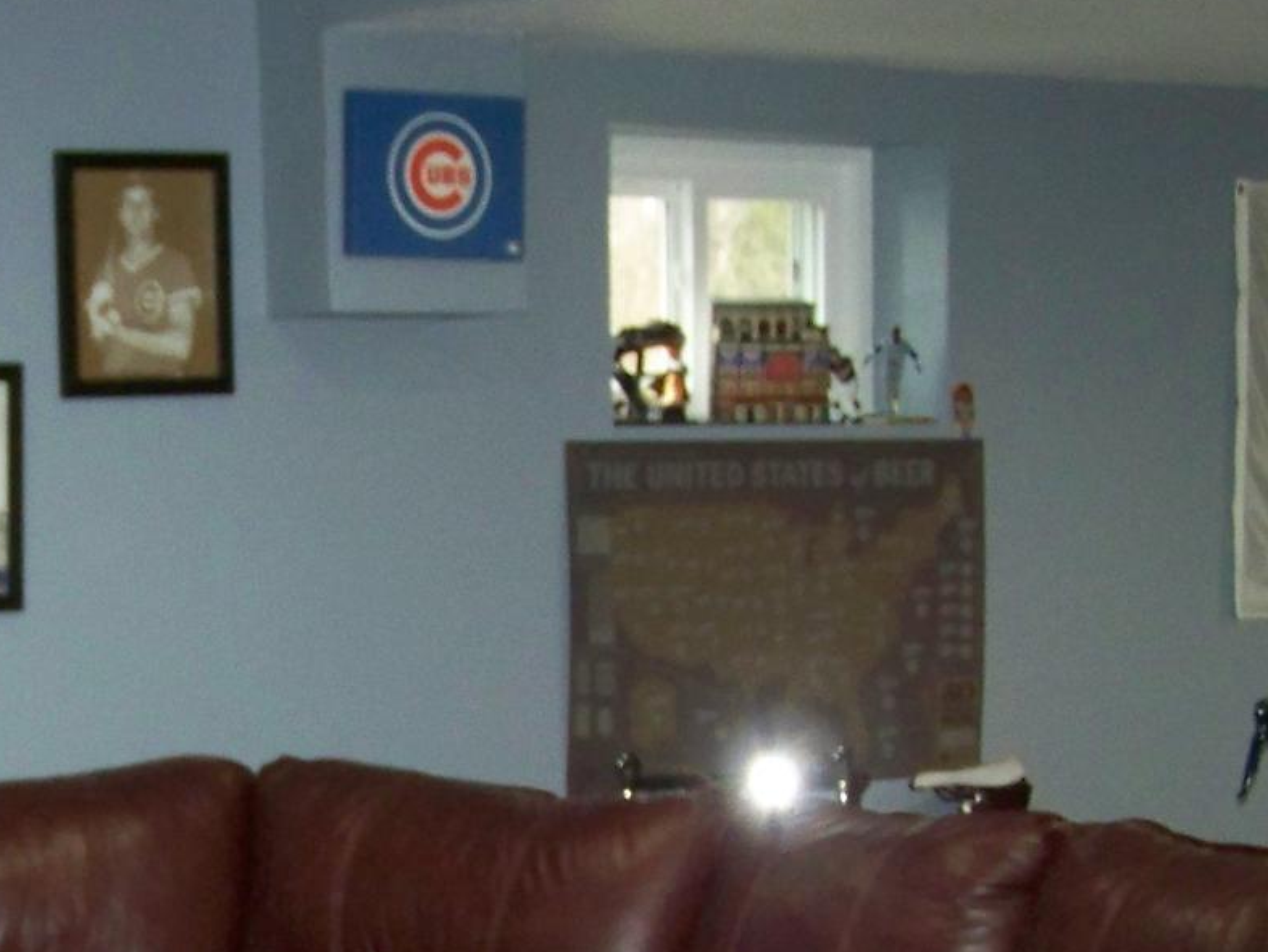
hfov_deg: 19.4
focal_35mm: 99
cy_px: 866
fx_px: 3628
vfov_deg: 14.8
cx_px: 56
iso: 200
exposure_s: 1/30
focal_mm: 6.3
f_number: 2.8
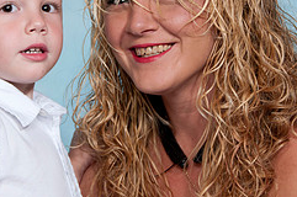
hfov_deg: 10.2
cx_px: 115
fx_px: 1664
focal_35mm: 202
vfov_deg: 6.8
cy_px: 47
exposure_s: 1/60
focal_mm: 56
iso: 100
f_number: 6.3
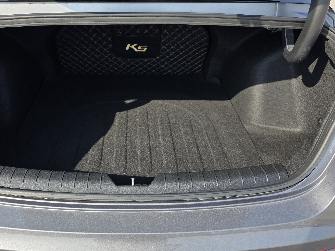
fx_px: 329
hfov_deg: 53.5
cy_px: 117
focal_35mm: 34
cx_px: 130
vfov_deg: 41.8
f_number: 1.7
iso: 80
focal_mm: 6.3
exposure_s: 1/3075
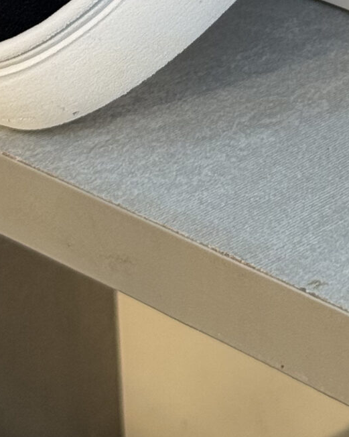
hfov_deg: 8.2
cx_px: 501
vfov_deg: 9.9
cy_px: -391
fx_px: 2377
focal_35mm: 184
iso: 64
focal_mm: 6.76
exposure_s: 1/645
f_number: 1.78
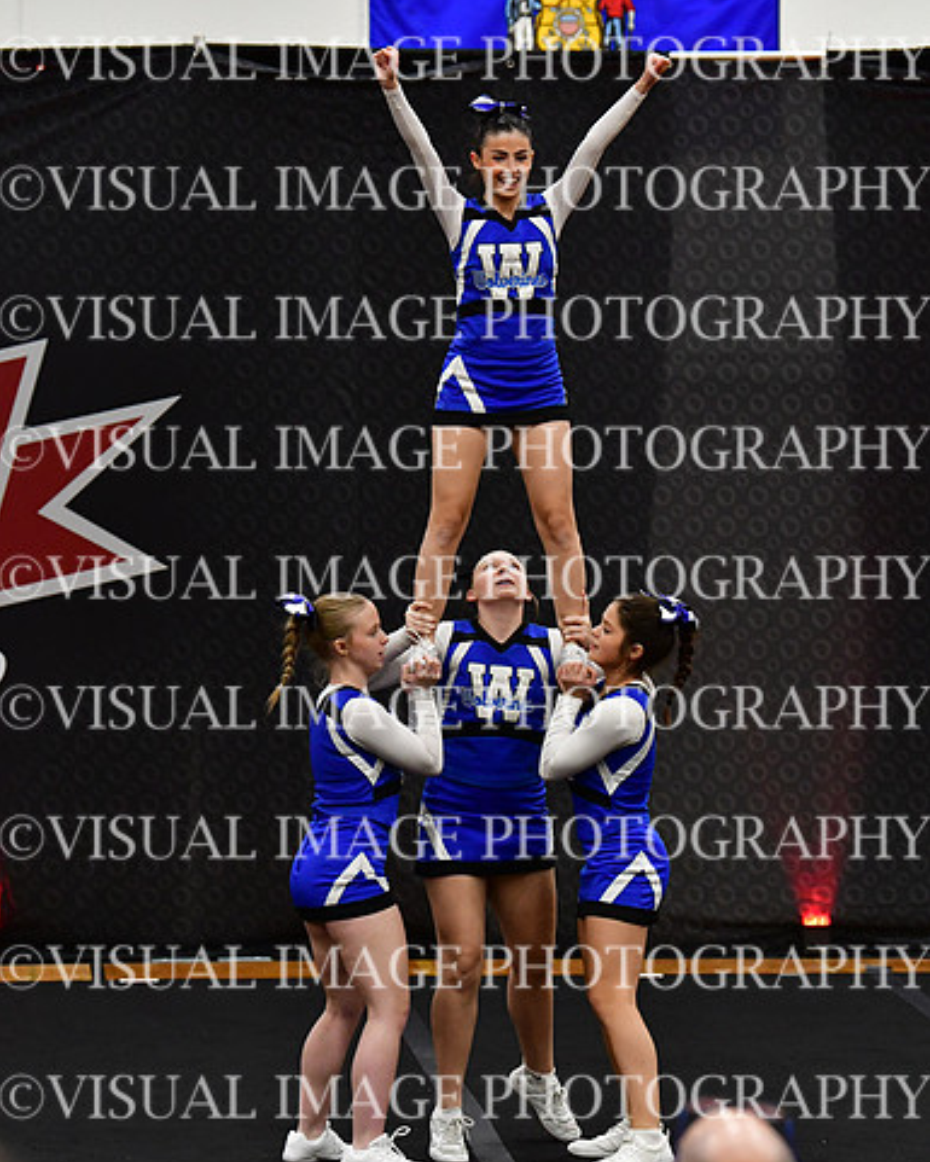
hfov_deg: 7.9
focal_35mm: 197
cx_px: 465
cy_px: 643
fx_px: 6776
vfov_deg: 9.8
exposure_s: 1/500
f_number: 4
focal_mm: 116
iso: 4000
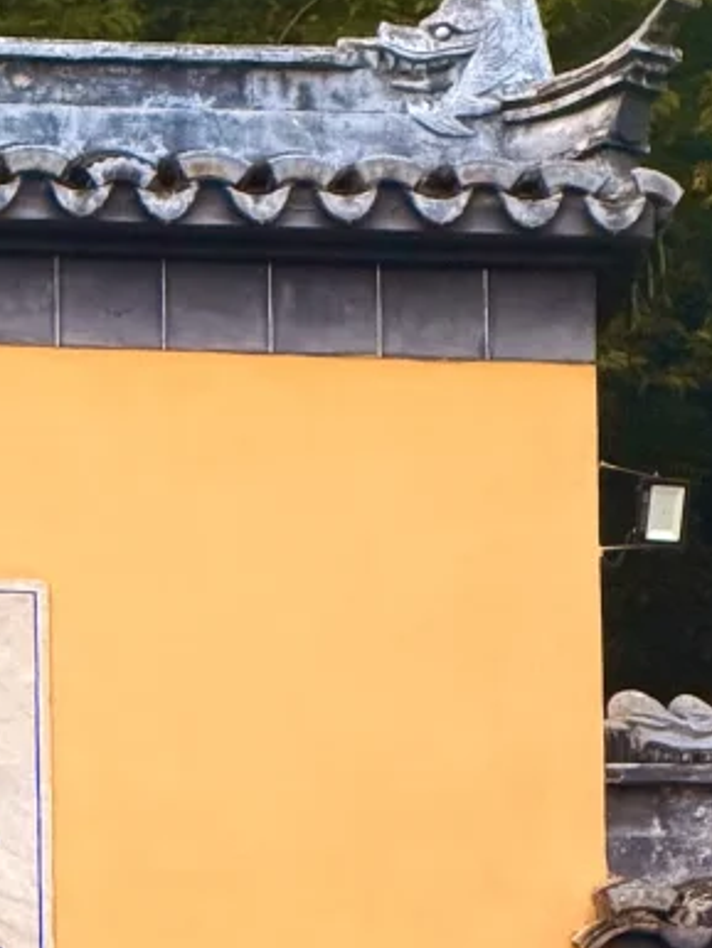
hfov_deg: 4.0
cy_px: 1559
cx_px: -128
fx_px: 10251
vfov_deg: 5.2
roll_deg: +0.2
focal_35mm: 374
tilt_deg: +11.7
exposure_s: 1/121
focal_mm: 16.89
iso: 250
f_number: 2.8
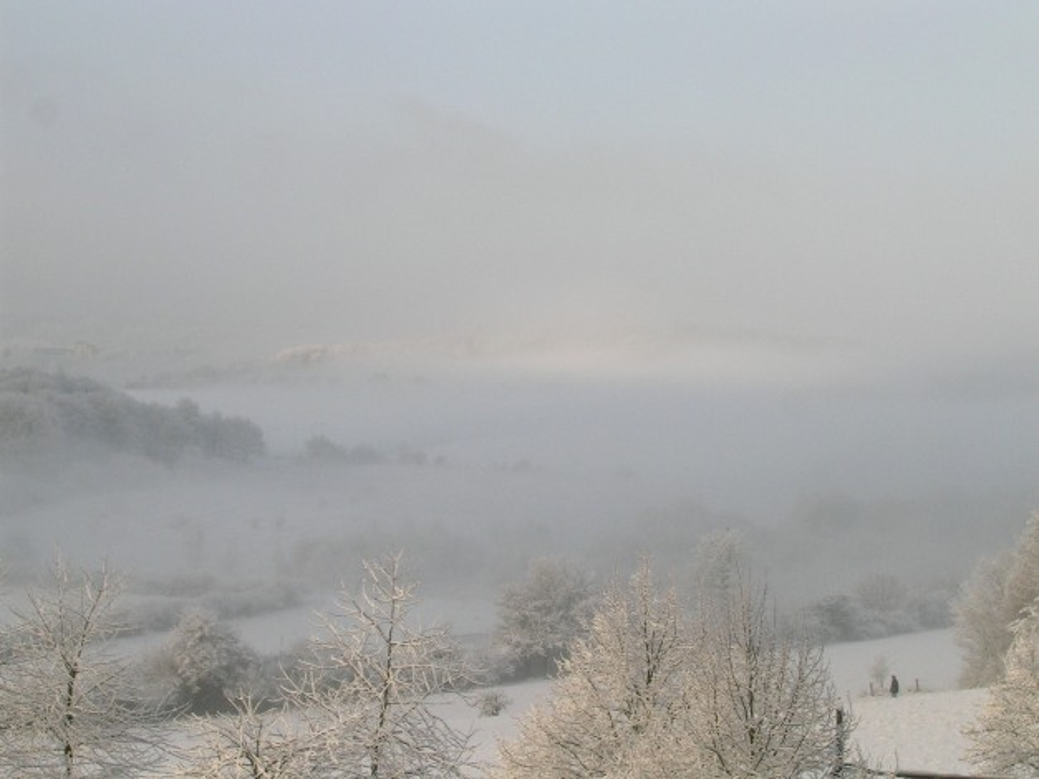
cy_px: 390
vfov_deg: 17.2
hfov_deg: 22.8
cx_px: 520
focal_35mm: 86
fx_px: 2581
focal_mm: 13
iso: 50
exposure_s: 1/159
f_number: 7.1
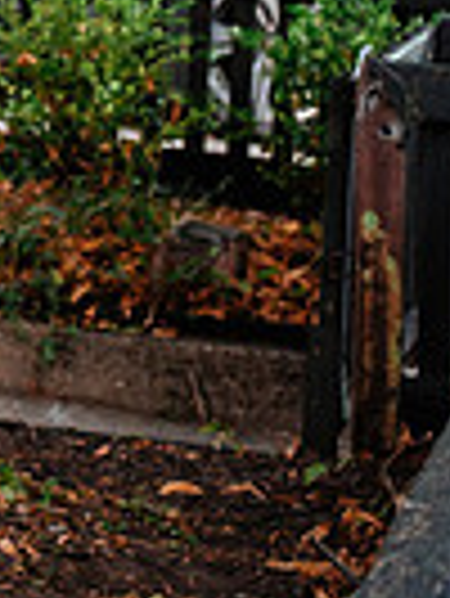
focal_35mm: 184
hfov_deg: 7.7
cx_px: -459
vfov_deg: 10.4
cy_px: -254
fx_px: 3184
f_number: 3.6
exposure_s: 1/250
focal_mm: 29.2
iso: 800
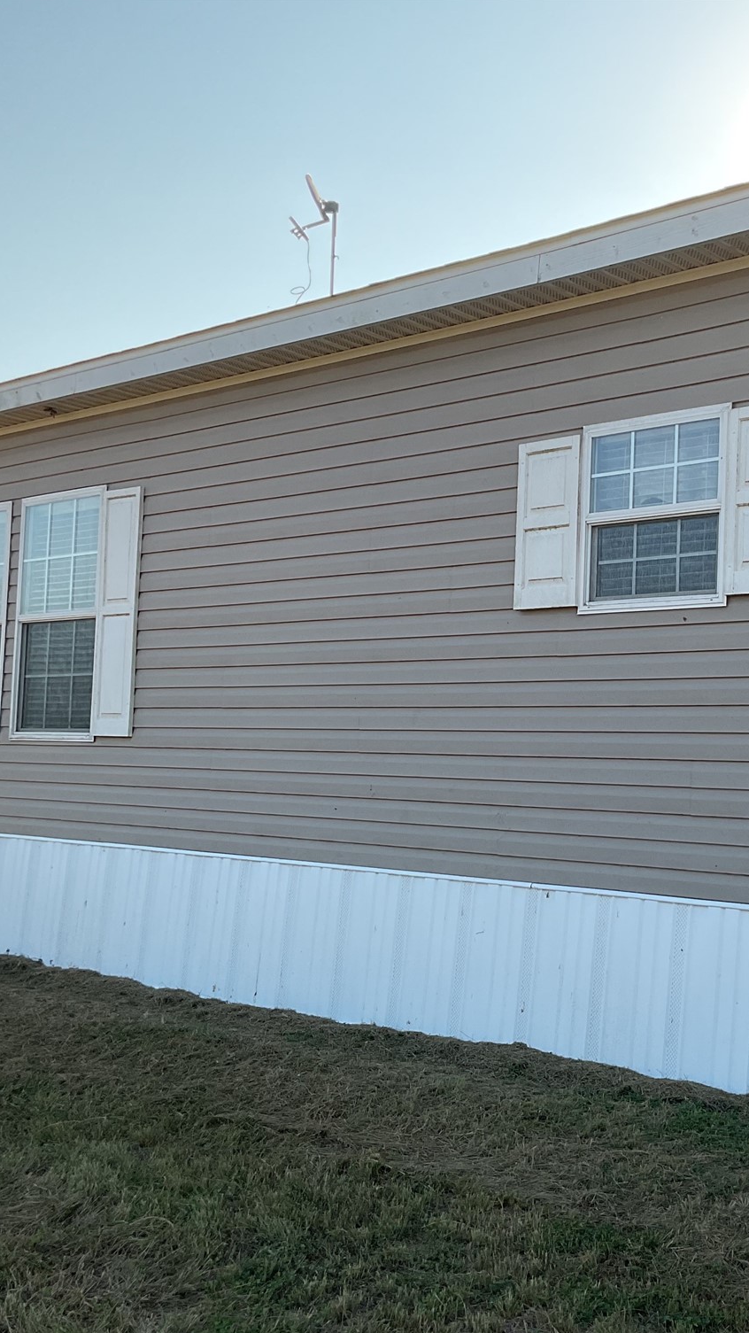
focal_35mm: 43
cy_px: 676
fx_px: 1519
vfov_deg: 47.4
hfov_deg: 27.3
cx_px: 564
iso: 16
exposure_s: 1/978
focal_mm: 3
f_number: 1.8
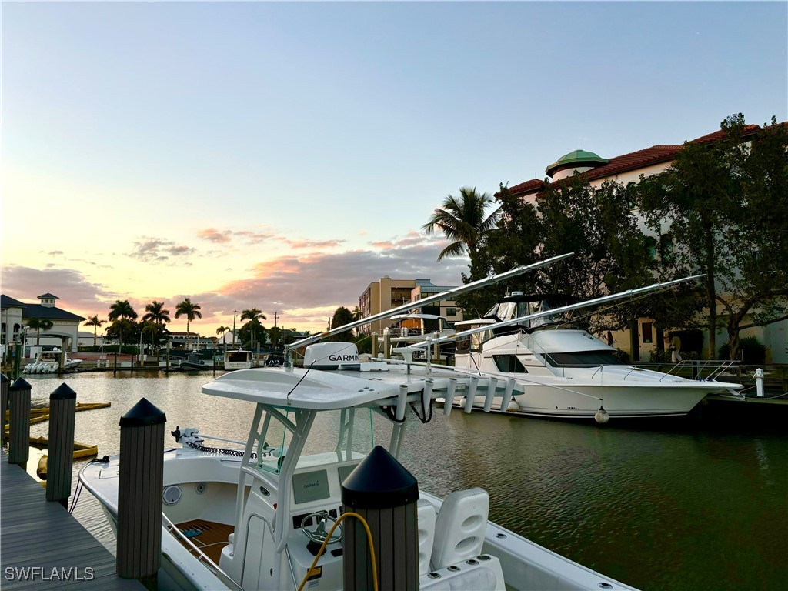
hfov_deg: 67.3
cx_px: 394
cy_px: 296
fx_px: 592
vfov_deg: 53.1
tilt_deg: +4.8
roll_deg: +0.5
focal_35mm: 26
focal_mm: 5.96
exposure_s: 1/716
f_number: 1.6
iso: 50
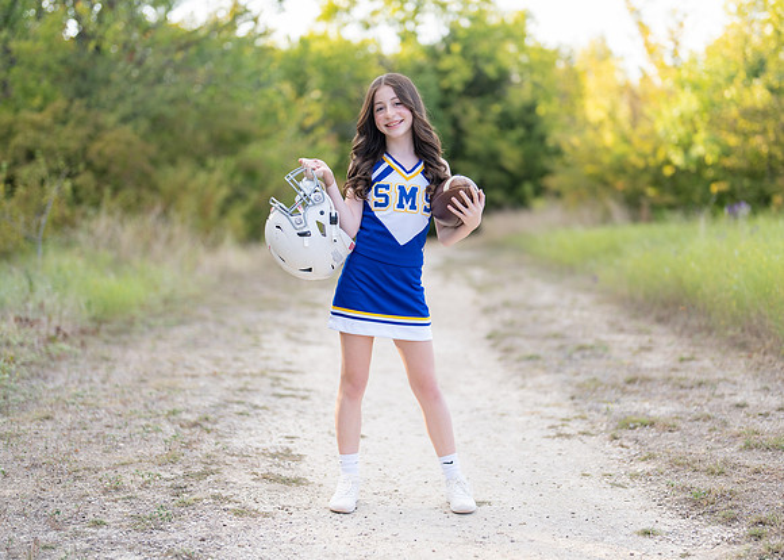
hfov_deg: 32.7
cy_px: 273
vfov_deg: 23.6
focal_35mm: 60
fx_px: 1338
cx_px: 406
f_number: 1.2
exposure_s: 1/1000
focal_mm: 50
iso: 100
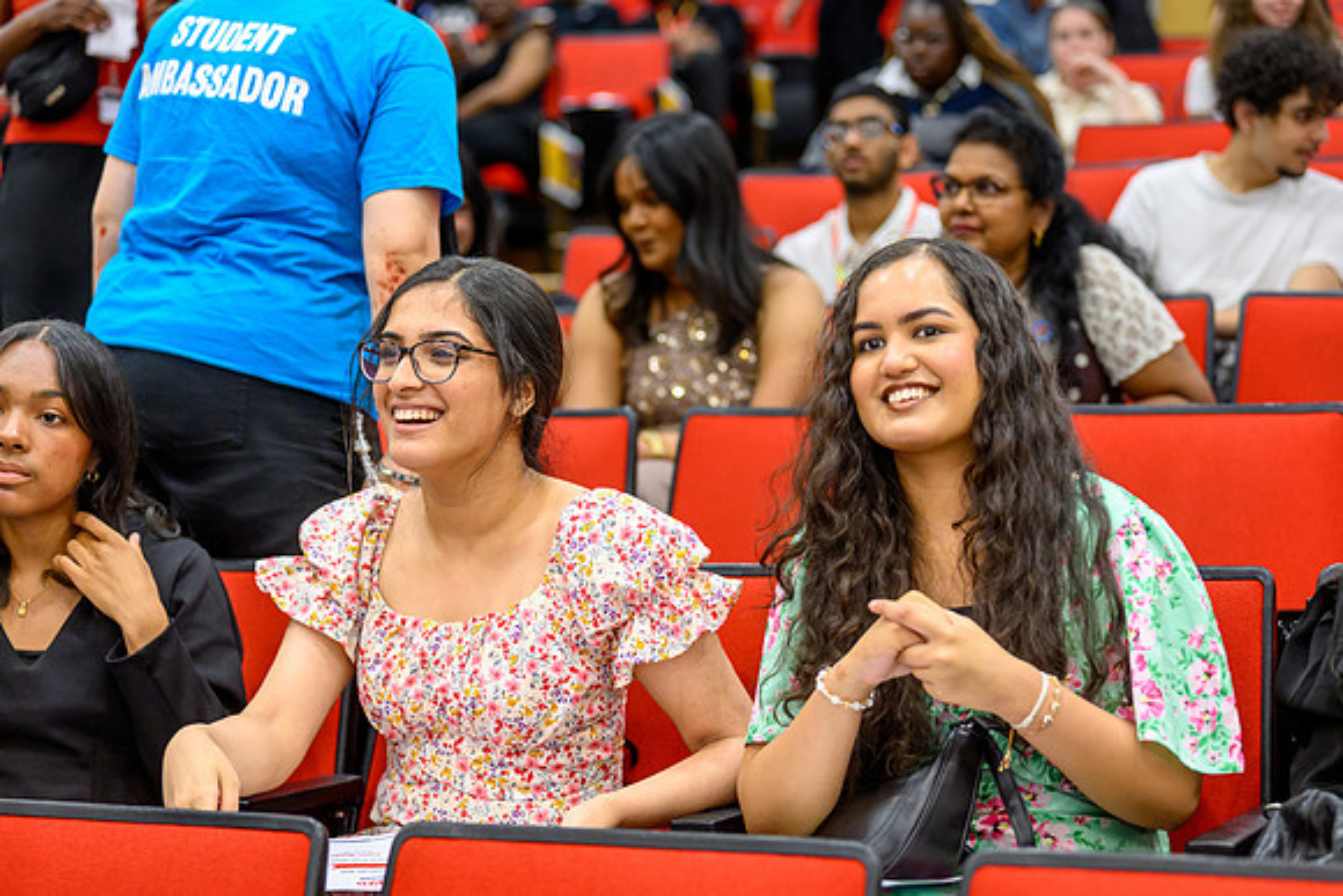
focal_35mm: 80
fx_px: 2985
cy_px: 448
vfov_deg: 17.1
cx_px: 672
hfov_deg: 25.4
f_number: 2.8
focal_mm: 79
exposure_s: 1/200
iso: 2000
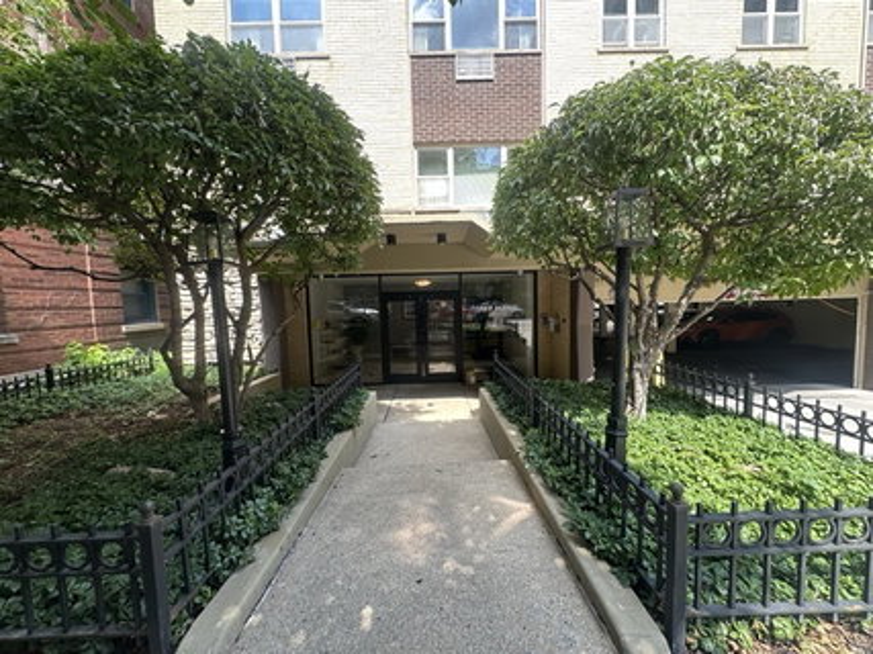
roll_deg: +1.0
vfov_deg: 85.6
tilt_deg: -3.5
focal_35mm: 14
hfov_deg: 102.1
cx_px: 436
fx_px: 353
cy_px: 327
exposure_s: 1/114
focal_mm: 2.22
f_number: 2.2
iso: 40
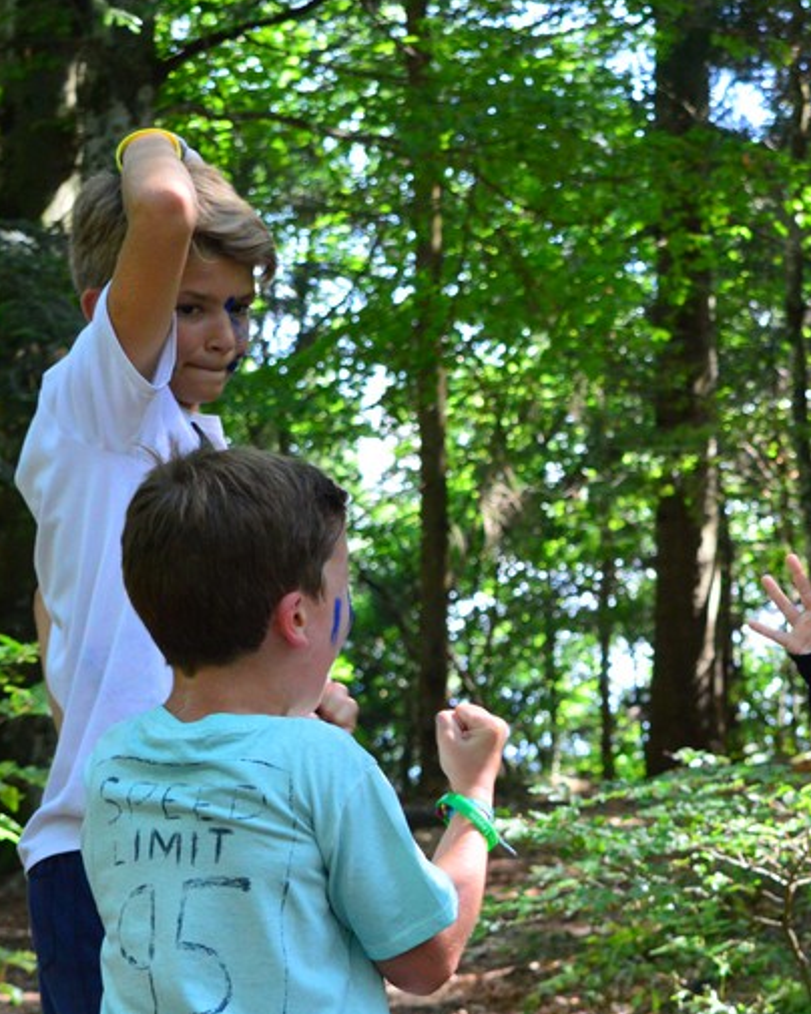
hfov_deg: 11.1
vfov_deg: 14.1
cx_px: 941
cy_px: 571
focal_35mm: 137
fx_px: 4110
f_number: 5.3
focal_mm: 48
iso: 1600
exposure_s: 1/160
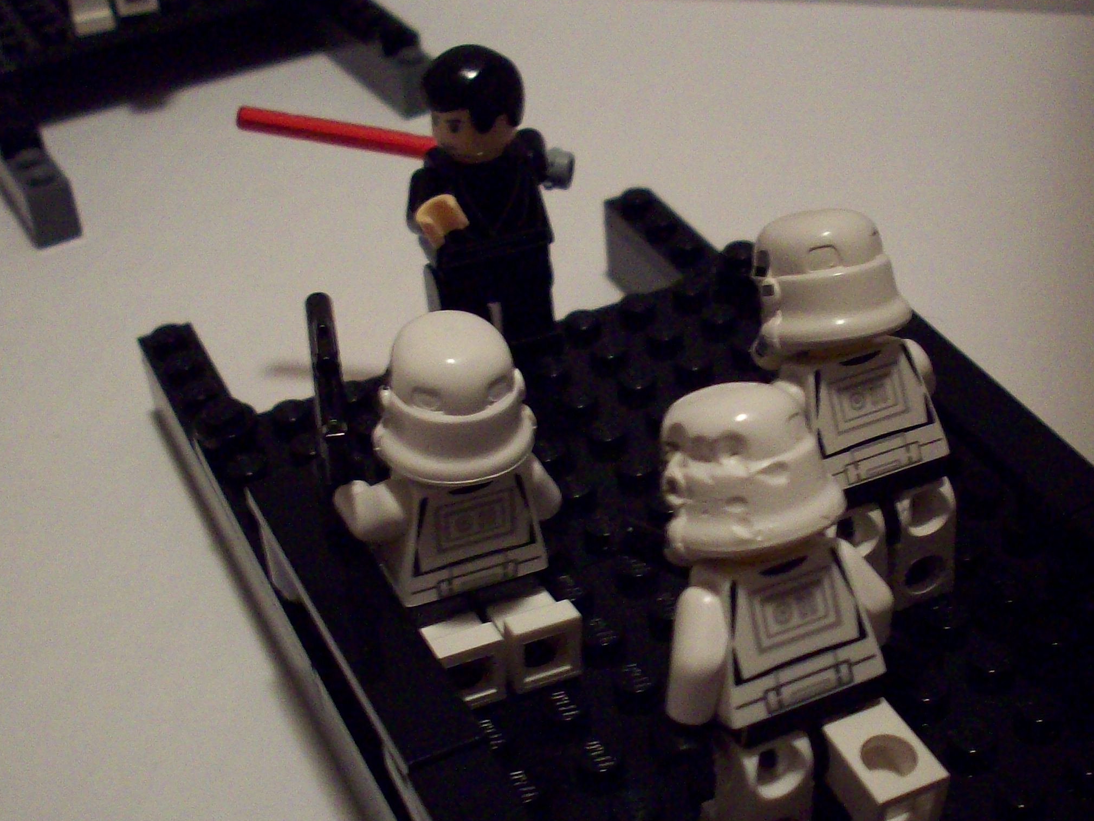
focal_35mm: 56
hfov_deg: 34.2
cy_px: 501
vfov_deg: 26.0
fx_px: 1770
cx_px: 694
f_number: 2.8
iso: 200
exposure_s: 1/8
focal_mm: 6.2
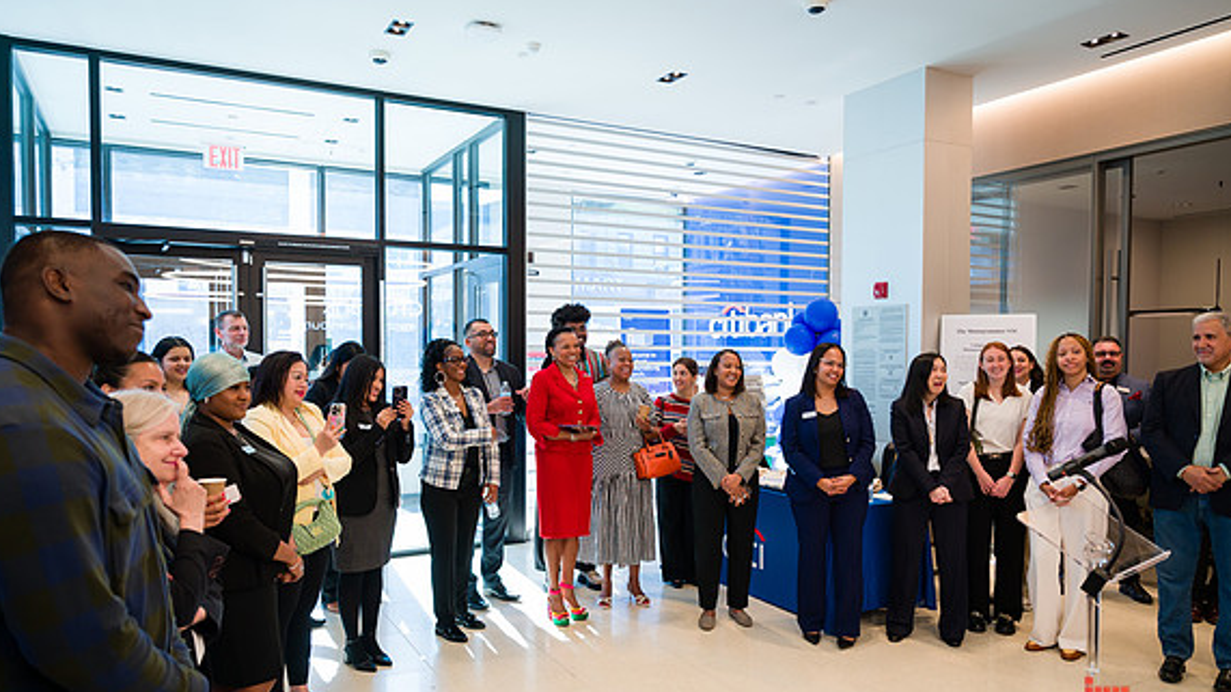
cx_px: 612
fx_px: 849
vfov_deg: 44.3
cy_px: 373
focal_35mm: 26
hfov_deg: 71.9
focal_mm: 24
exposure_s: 1/200
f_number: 3.2
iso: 400
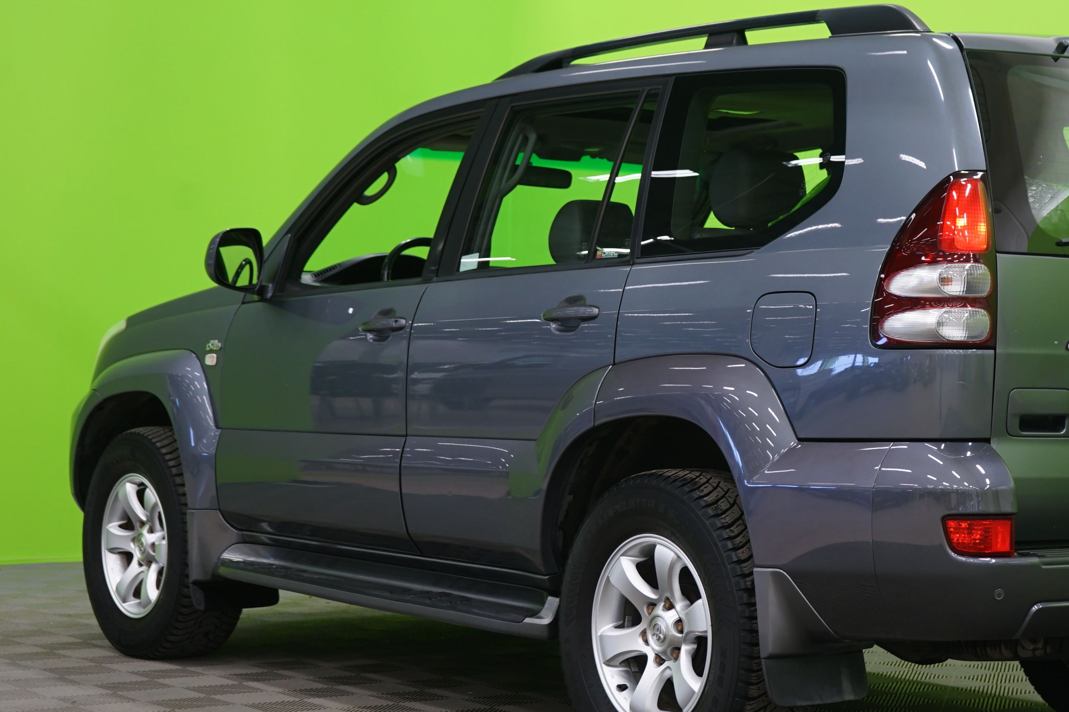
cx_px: 754
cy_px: 358
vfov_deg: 17.5
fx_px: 2316
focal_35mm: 78
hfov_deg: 25.8
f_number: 4.5
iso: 400
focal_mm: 50
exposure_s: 1/6
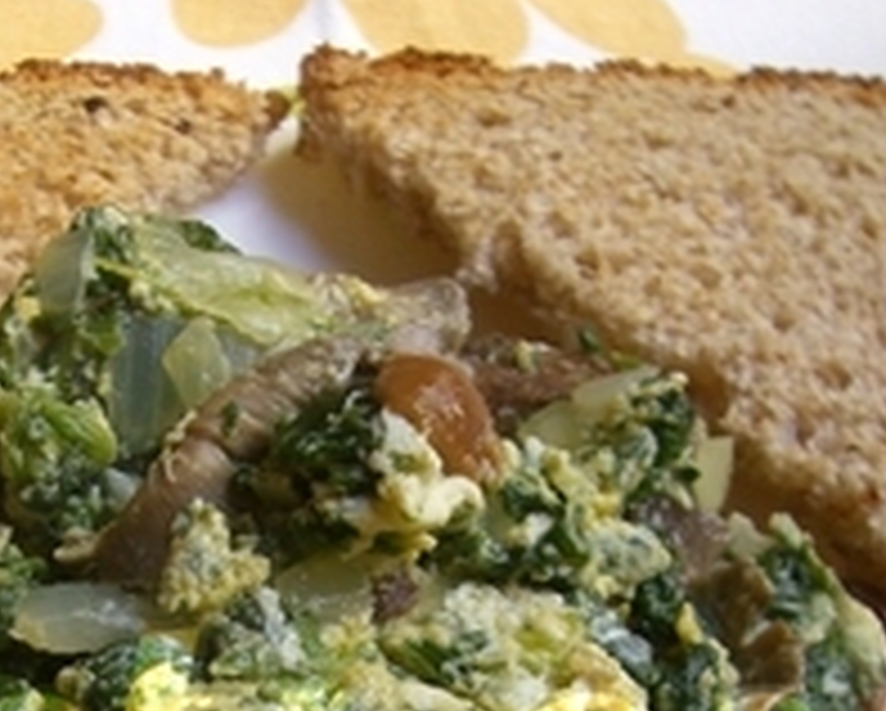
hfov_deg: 20.3
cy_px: 772
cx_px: 270
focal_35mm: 94
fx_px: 2467
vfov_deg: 16.0
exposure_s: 1/40
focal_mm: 6.2
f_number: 2.7
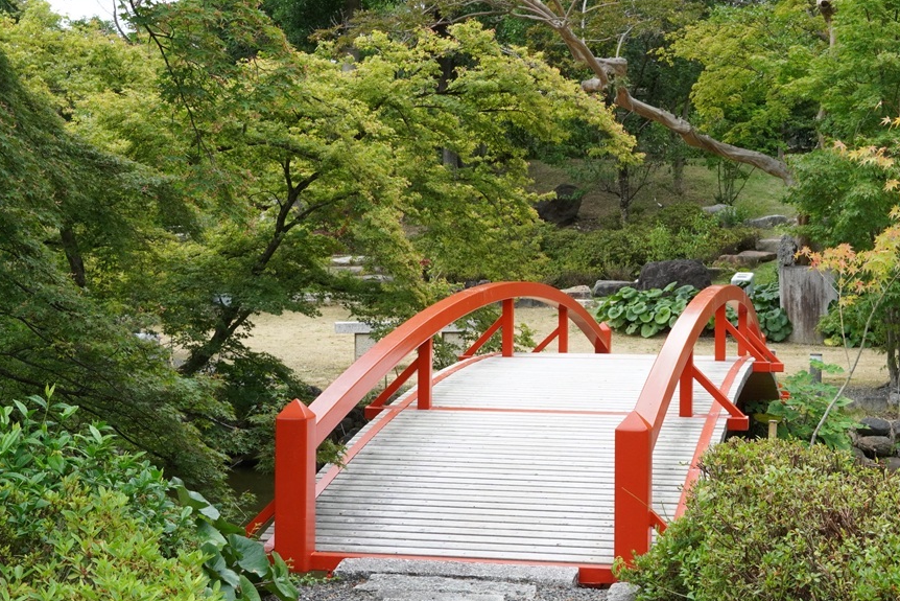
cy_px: 266
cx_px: 565
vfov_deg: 19.2
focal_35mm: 71
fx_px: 1775
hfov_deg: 28.3
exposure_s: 1/160
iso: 1000
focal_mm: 34
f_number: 11
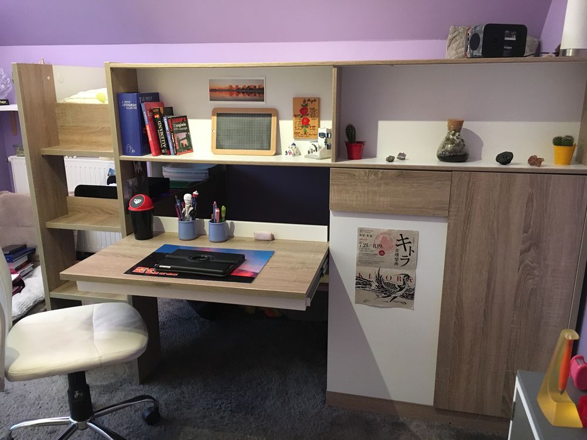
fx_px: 492
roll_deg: -0.5
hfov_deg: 61.7
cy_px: 220
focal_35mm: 29
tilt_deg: -17.1
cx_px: 294
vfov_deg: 48.2
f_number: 2.2
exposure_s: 1/25
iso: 200
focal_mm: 4.15
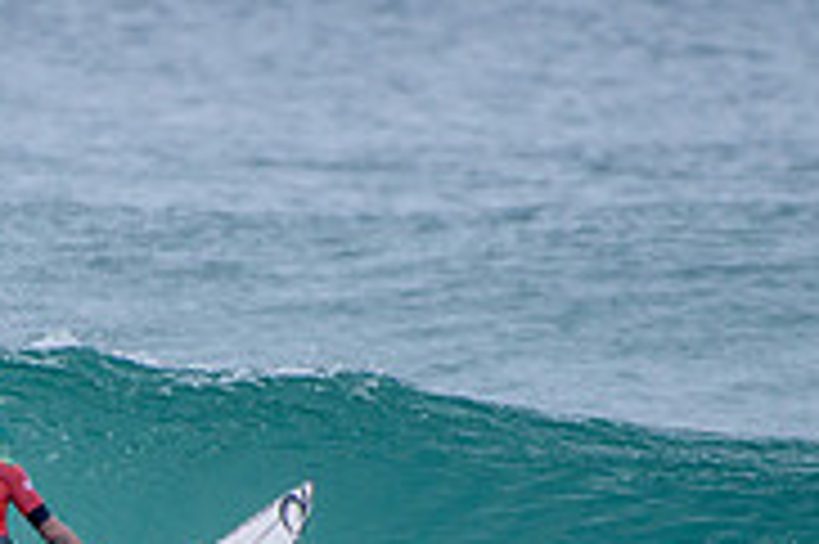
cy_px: 753
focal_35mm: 1595
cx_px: -22
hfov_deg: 1.3
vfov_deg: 0.9
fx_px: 36253
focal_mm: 500
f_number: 5.6
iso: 250
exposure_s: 1/2000
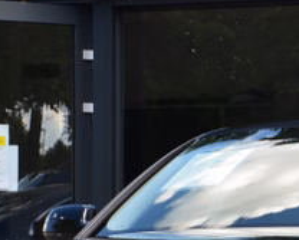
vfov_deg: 4.9
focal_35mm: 313
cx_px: 351
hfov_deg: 6.1
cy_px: 244
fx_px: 2774
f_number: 10
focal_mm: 58
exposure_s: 1/80
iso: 200
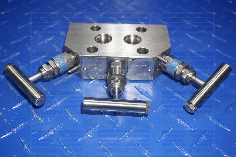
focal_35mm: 42
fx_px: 275
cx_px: 118
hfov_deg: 46.5
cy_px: 78
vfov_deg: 31.8
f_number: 4.5
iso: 160
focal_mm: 28
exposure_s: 1/60
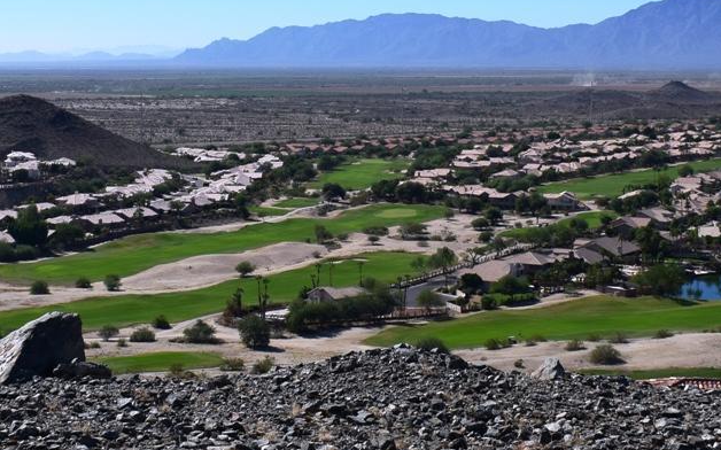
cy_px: 95
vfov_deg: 18.2
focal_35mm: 71
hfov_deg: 28.9
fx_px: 1395
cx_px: 268
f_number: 11
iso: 220
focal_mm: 18
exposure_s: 1/500
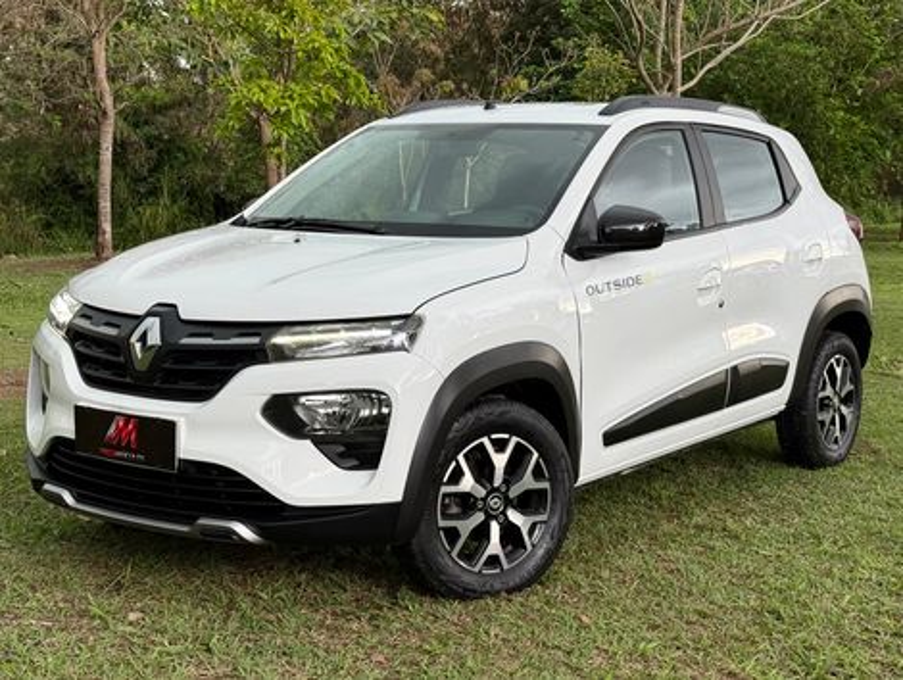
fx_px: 1254
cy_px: 340
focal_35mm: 48
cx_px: 452
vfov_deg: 30.3
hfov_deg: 39.6
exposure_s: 1/121
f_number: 1.78
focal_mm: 6.76
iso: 64
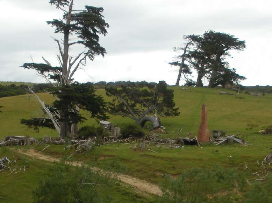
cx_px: 137
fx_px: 283
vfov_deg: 39.6
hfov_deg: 51.4
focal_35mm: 36
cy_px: 102
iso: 64
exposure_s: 1/534
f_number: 3.5
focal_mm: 6.3
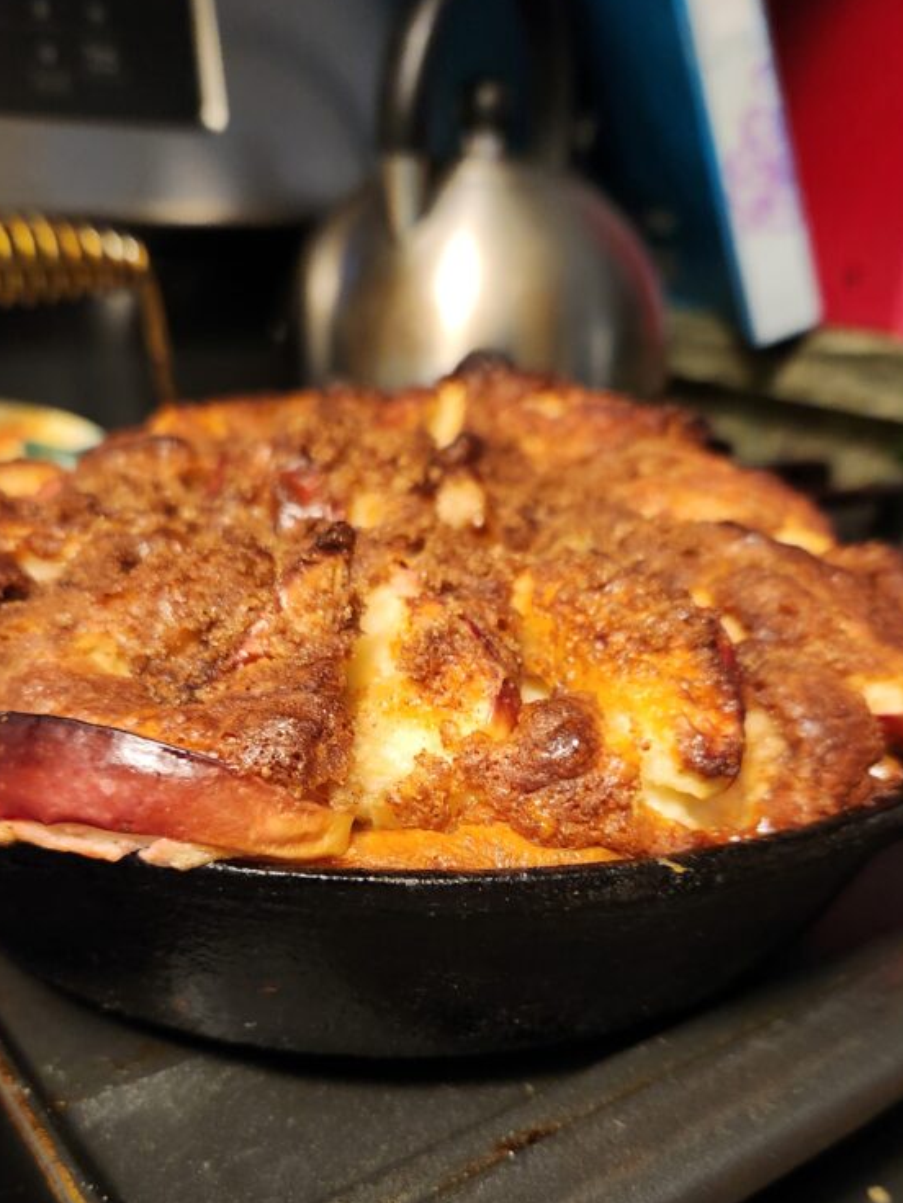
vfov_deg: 56.0
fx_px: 1113
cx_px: 427
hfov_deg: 44.1
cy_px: 763
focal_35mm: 32
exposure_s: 1/30
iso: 640
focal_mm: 5.4
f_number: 1.8
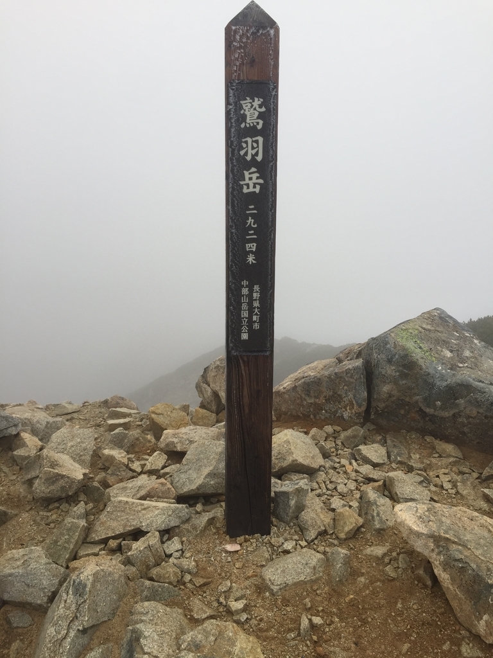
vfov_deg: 61.7
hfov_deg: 48.2
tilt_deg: -14.1
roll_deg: -1.1
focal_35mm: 29
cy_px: 329
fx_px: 551
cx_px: 246
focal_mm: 4.15
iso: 32
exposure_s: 1/181
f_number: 2.2
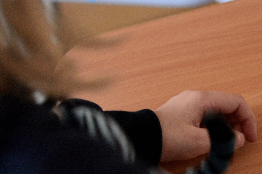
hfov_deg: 9.5
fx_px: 1503
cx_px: 453
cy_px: 14
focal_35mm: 207
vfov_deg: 6.6
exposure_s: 1/30
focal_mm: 35
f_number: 2.8
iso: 900
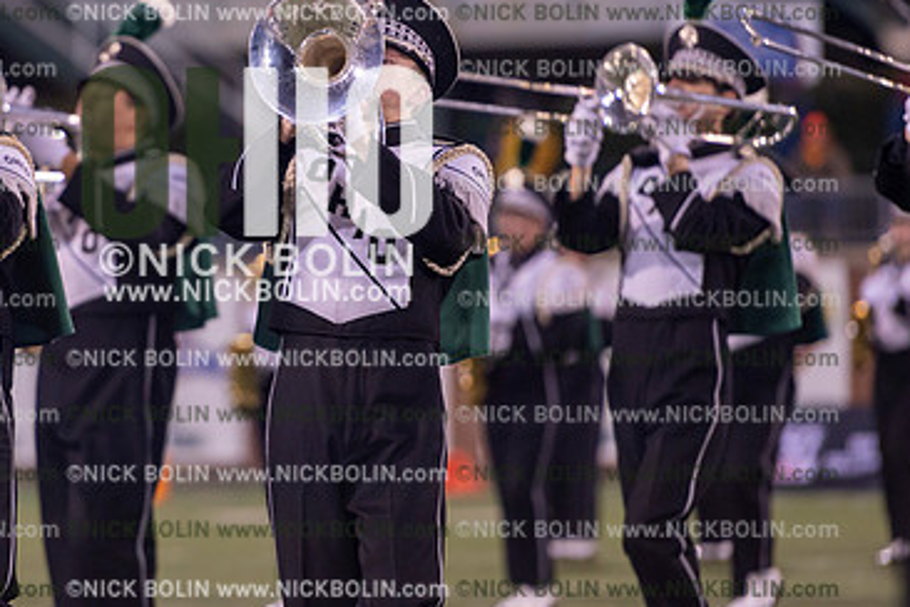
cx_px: 256
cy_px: 185
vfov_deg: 4.3
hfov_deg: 6.5
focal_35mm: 317
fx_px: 8012
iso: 2500
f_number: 2.8
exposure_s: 1/1250
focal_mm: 200
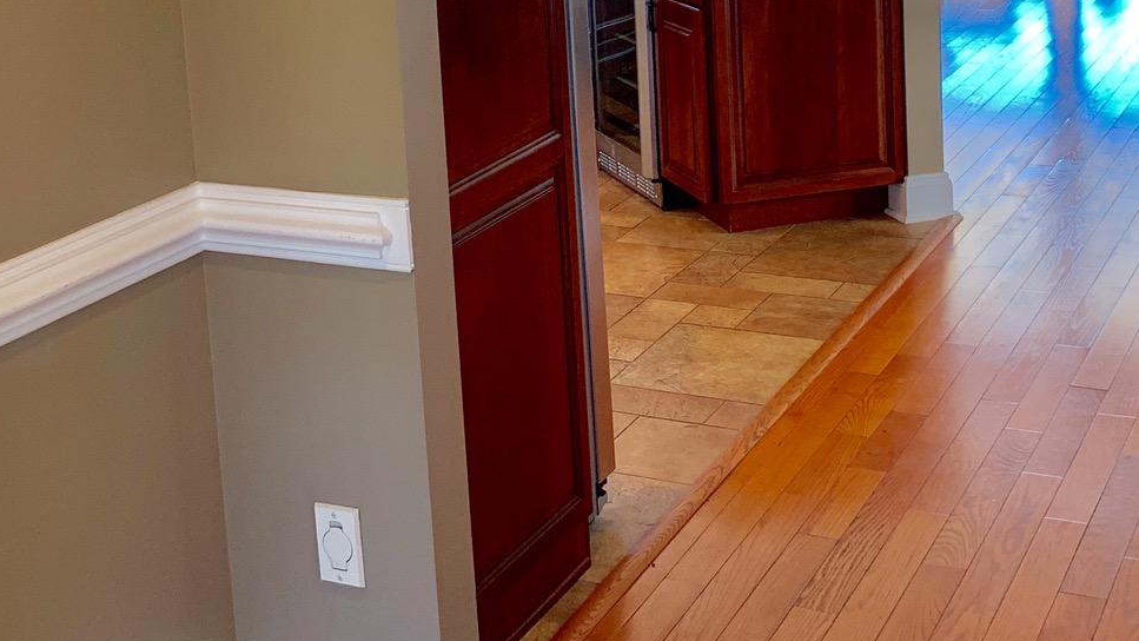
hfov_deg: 34.8
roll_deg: +3.8
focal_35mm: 60
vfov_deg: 19.5
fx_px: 1812
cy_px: -5
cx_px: 464
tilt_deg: -8.5
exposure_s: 1/60
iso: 64
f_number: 1.8
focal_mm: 4.25
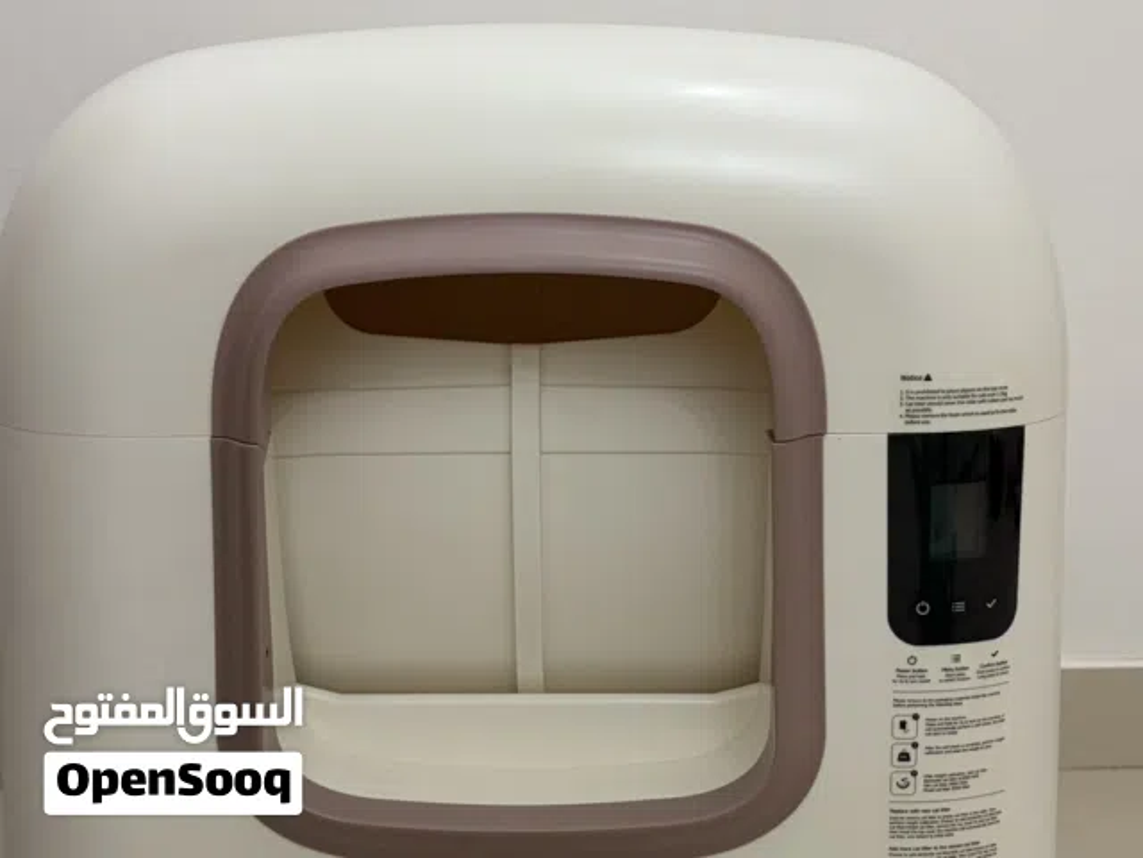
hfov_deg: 67.3
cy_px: 429
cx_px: 572
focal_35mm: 26
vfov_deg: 53.1
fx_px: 859
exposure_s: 1/50
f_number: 1.6
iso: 125
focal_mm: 5.96
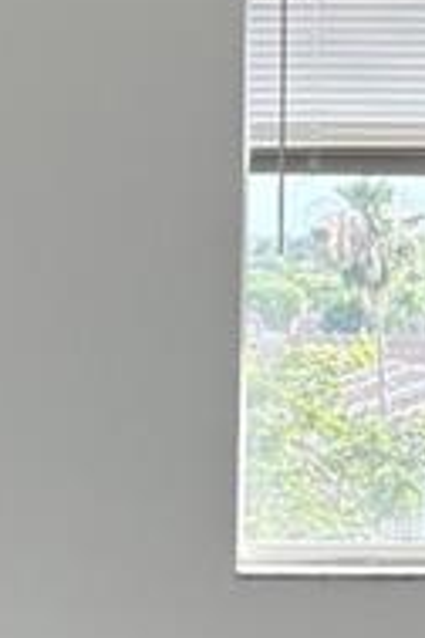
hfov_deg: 8.0
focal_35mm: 172
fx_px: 3046
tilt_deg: -8.2
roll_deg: +1.9
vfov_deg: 11.7
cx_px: 128
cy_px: 733
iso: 64
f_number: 1.6
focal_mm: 5.96
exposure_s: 1/596
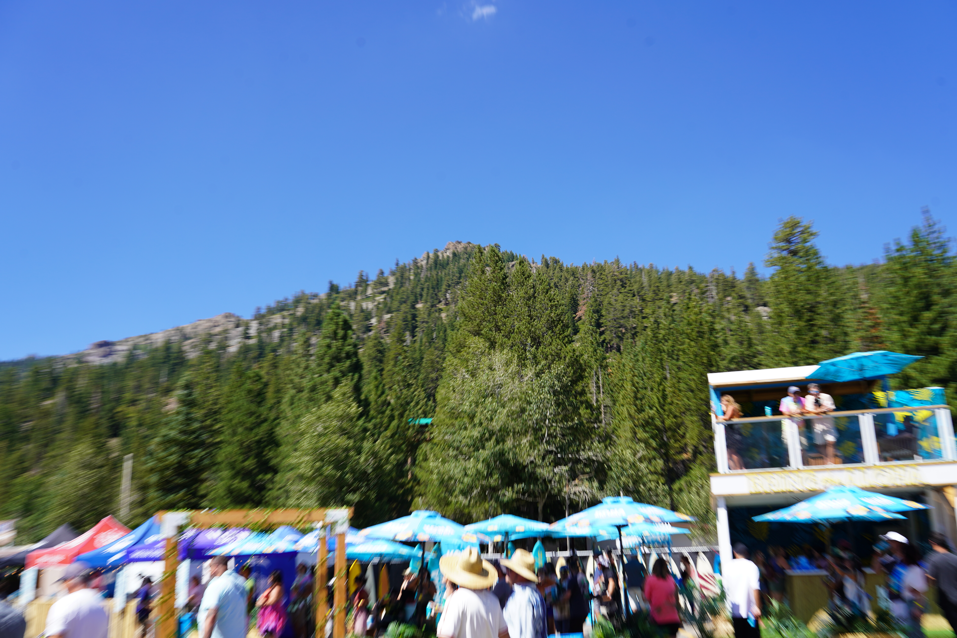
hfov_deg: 57.2
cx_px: 478
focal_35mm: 33
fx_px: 877
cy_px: 319
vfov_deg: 40.0
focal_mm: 33
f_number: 9
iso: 100
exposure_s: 1/125
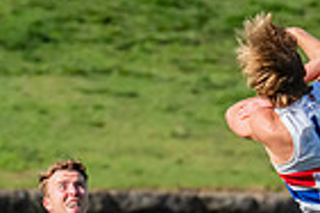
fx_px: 16745
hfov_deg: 1.1
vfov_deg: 0.7
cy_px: 156
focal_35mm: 1884
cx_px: 357
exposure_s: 1/1600
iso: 800
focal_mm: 360
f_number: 10
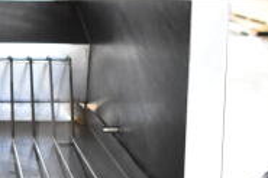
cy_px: 176
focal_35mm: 89
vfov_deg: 15.1
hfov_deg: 21.2
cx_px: -56
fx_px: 662
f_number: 3.5
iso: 1600
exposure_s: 1/30
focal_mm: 18
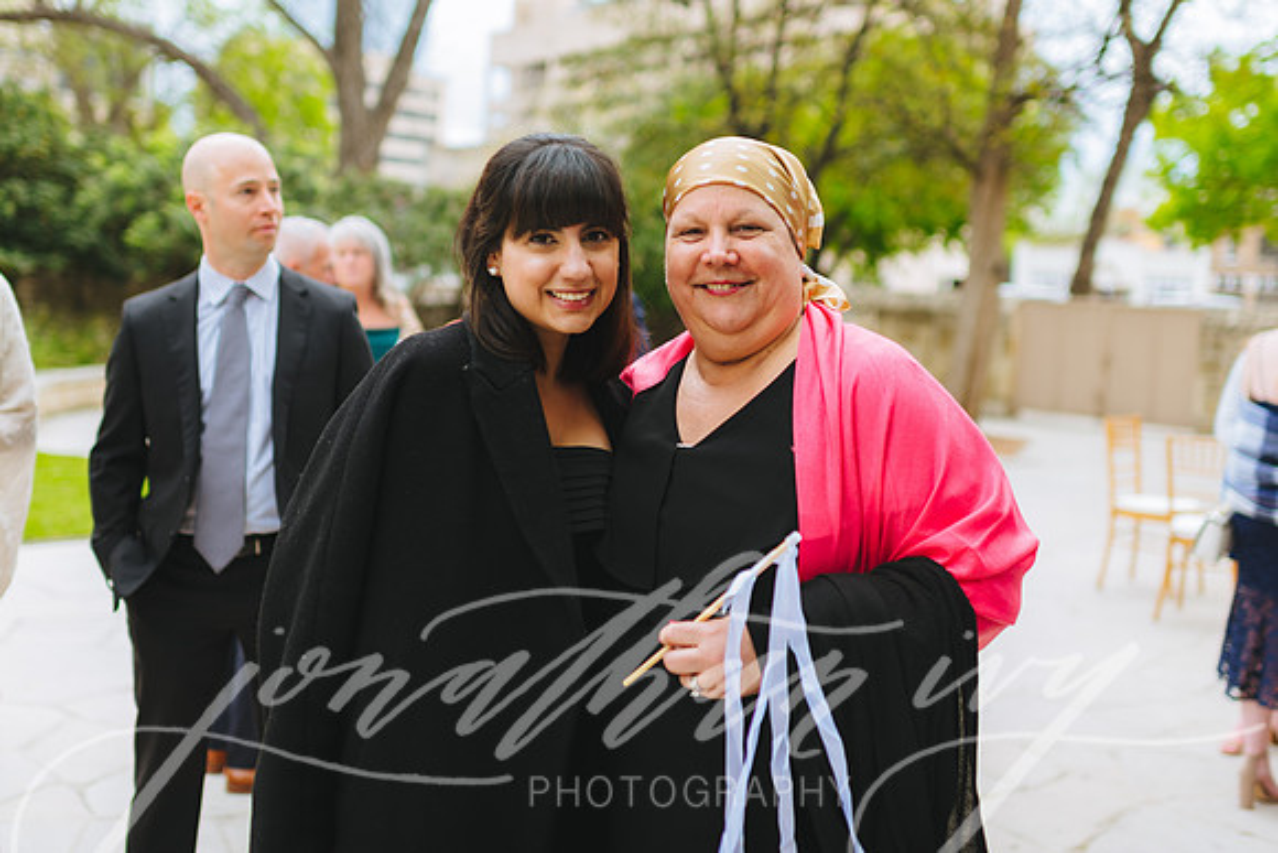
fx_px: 1428
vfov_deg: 33.2
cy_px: 363
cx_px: 639
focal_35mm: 40
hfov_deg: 48.2
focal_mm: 35
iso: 80
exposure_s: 1/500
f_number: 2
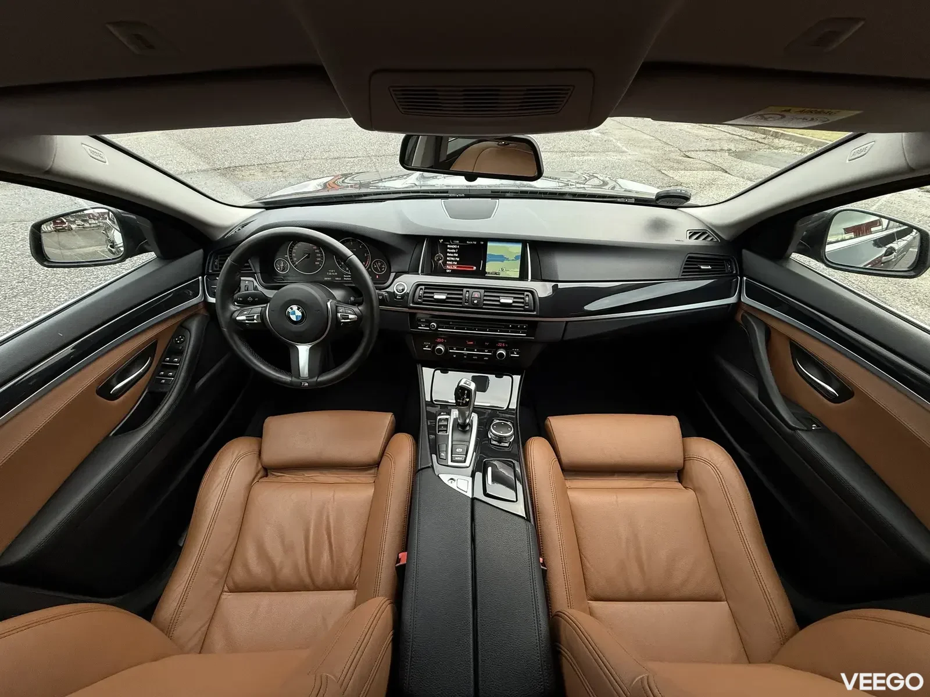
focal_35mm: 14
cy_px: 348
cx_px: 465
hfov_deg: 102.1
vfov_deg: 85.7
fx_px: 376
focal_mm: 2.22
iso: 200
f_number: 2.2
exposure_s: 1/106
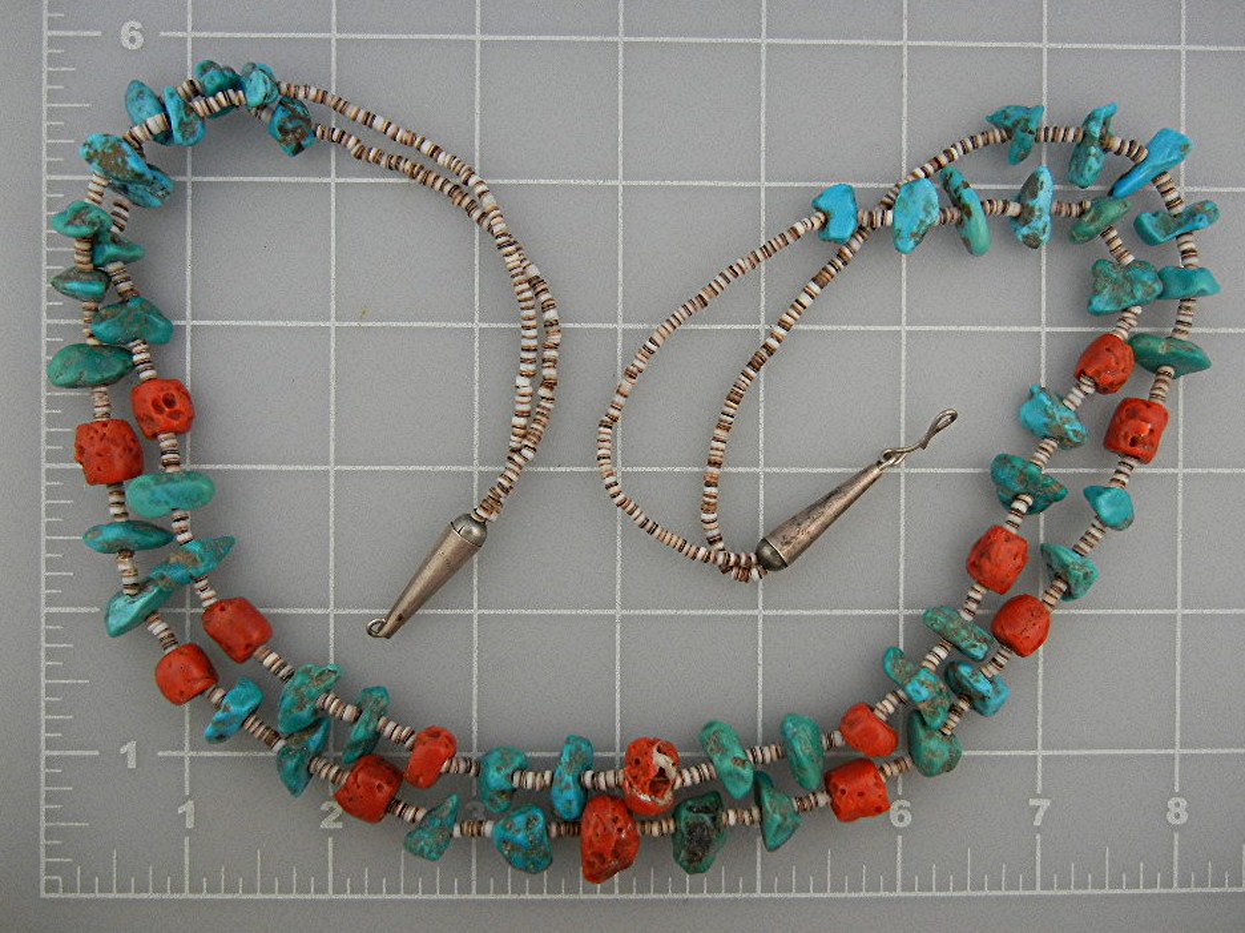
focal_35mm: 30
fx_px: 1078
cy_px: 466
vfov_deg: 46.8
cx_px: 622
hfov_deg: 60.0
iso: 400
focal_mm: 5.4
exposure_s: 1/38.2
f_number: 3.5
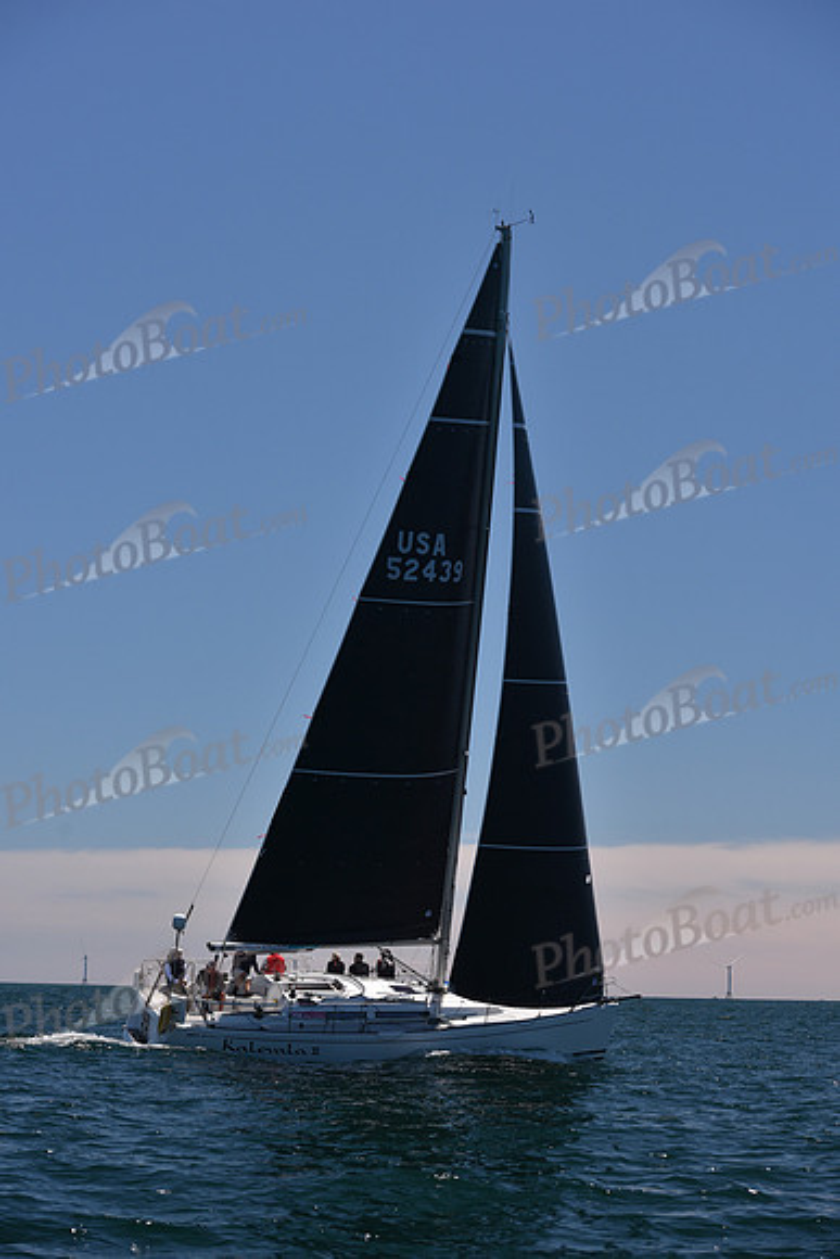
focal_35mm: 70
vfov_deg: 28.8
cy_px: 630
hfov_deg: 19.5
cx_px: 420
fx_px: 2448
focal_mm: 70
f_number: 6.3
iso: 250
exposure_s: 1/800
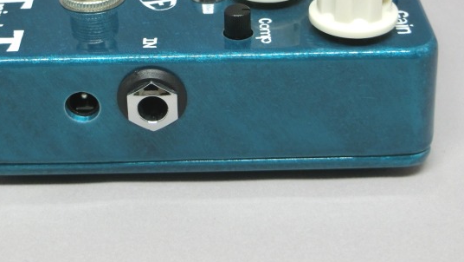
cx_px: 188
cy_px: 64
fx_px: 960
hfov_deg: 27.1
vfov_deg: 15.4
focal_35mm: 78
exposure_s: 1/100
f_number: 5
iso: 400
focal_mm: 10.7
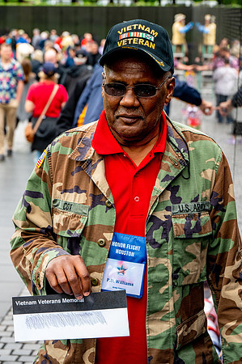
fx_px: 839
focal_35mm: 83
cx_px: 121
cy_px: 182
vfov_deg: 24.5
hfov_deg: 16.4
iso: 1400
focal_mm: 83
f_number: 8
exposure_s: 1/640
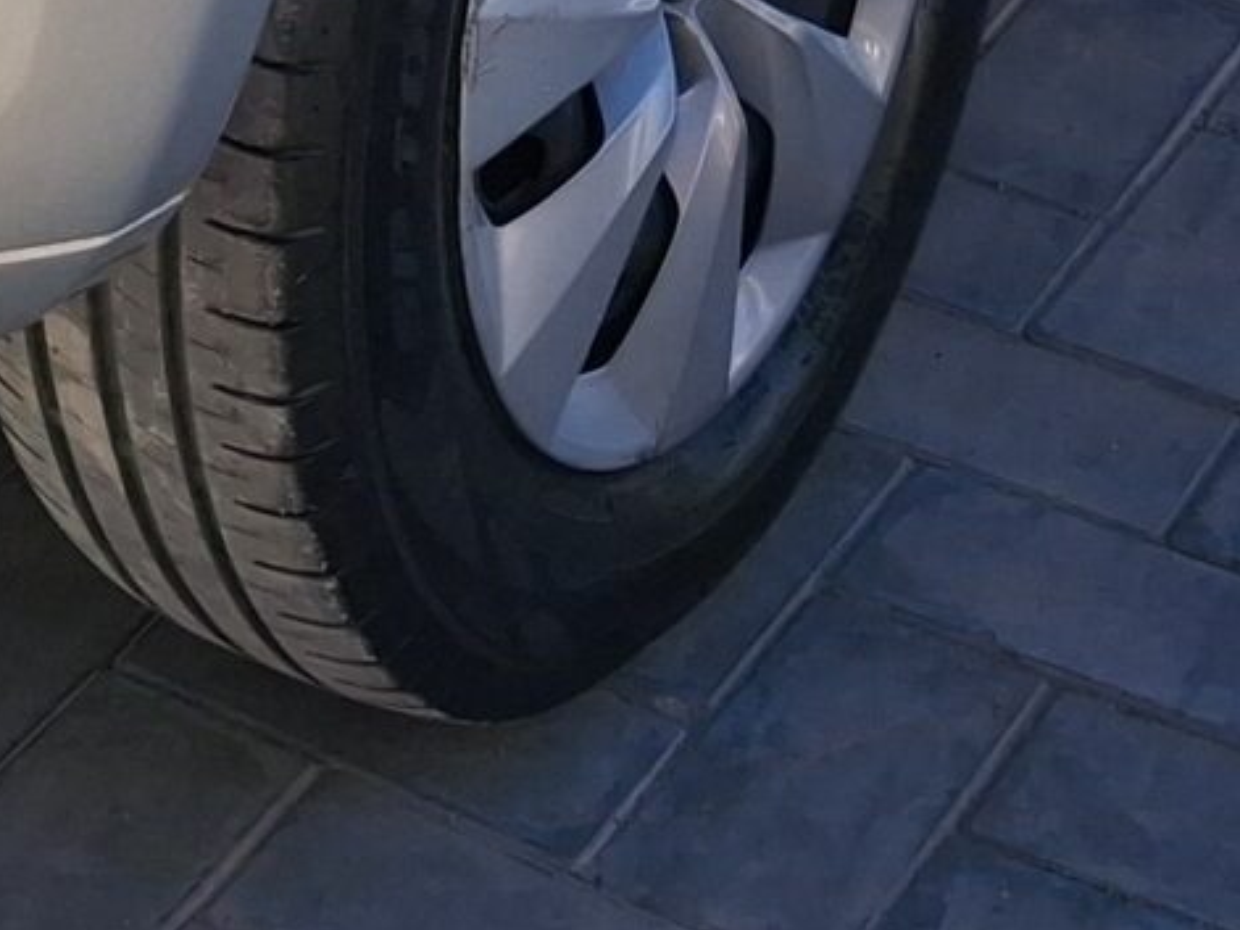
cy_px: -1420
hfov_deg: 14.1
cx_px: -229
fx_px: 4870
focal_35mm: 136
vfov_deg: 9.5
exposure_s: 1/1323
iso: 25
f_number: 1.8
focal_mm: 4.69
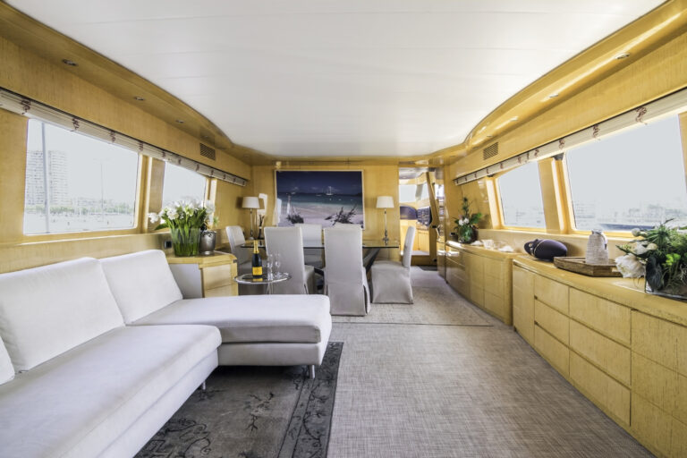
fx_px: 315
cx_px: 344
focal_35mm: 16
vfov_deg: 72.1
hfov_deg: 95.0
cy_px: 229
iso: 400
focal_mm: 11
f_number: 11
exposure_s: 1/13
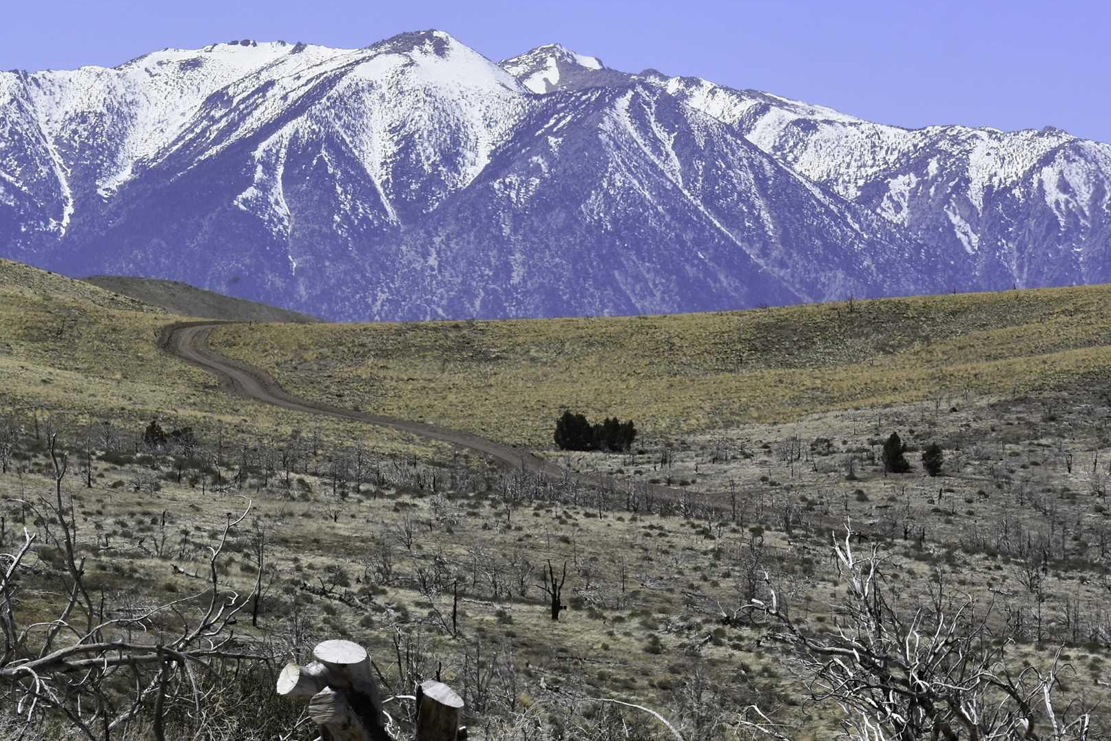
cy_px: 261
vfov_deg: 6.9
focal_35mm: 200
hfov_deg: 10.3
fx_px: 6171
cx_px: 231
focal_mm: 70
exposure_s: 1/500
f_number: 8
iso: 125
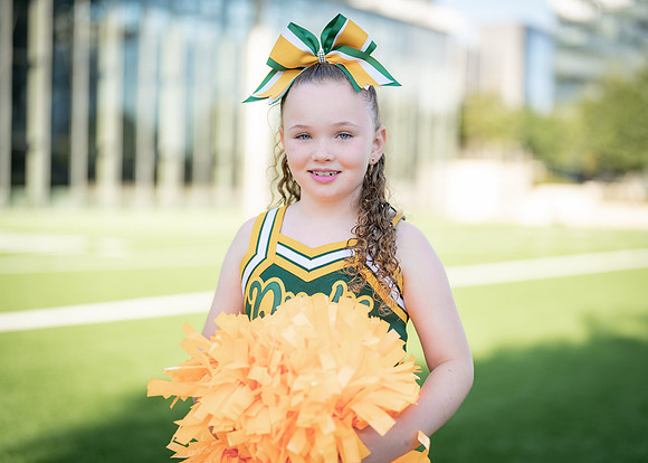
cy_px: 245
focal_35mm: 58
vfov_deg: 24.3
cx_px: 340
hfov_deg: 33.5
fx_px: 1075
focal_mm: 50
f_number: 1.2
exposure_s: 1/1600
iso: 100
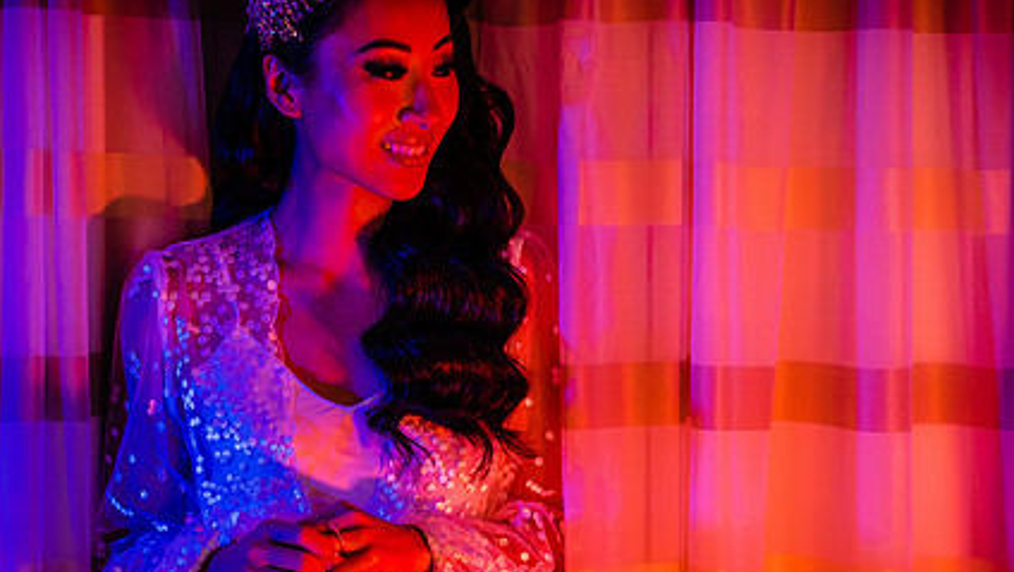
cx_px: 512
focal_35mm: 114
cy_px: 343
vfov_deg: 10.6
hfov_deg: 18.8
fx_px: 3067
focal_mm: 75
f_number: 1.8
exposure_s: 1/160
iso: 640
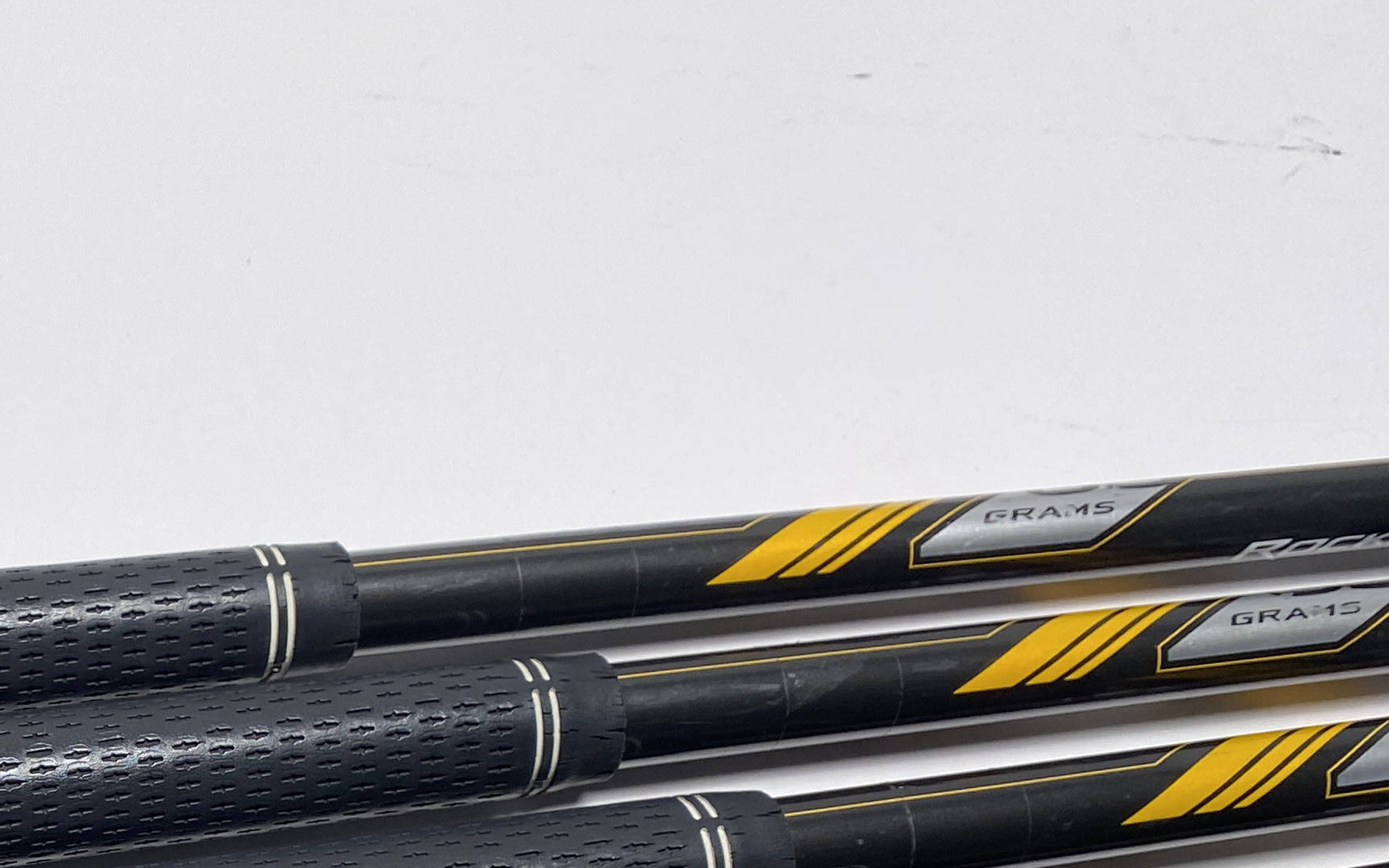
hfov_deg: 28.7
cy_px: 1134
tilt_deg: -67.7
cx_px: -177
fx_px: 2423
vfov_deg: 18.8
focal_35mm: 64
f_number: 1.8
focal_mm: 4.25
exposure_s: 1/288
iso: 32
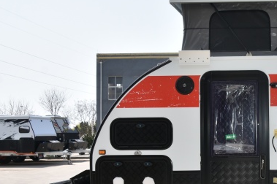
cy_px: 117
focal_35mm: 57
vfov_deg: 23.7
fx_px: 438
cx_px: 285
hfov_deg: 32.0
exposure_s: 1/250
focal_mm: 18
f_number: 10
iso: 100
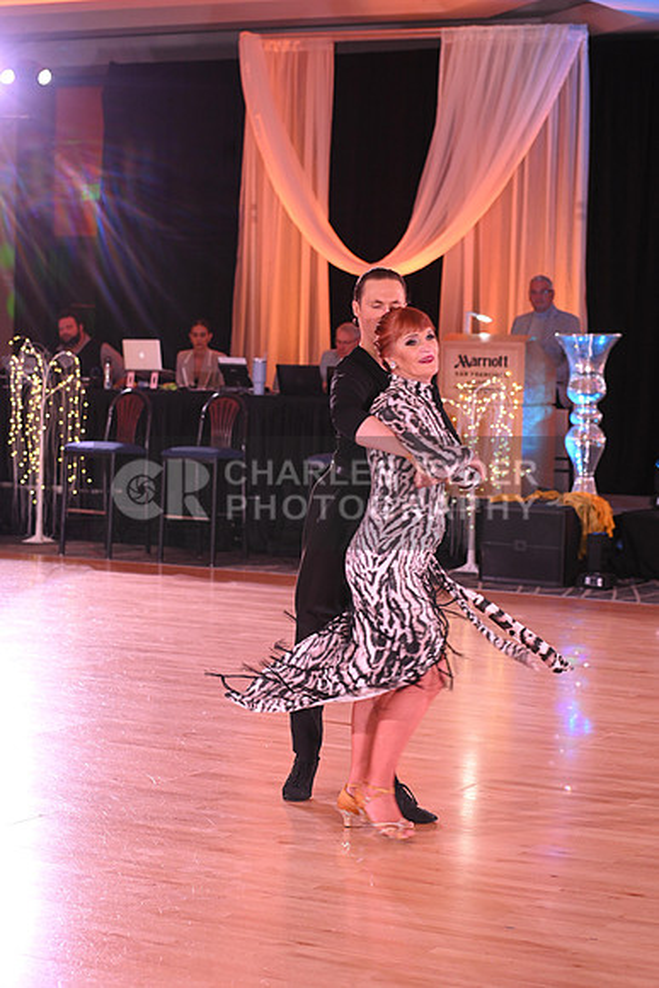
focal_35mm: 85
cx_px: 330
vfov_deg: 23.9
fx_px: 2332
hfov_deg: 16.1
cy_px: 494
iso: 1600
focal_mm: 85
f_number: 5
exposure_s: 1/200
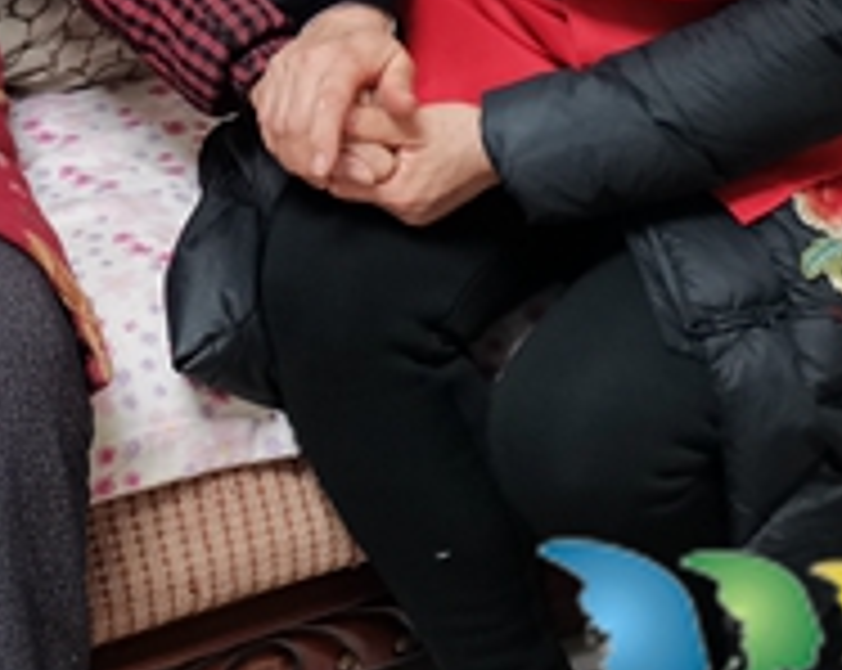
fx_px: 2165
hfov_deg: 21.6
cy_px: -144
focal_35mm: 87
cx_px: 95
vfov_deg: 16.8
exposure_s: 1/33.3
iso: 500
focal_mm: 5.58
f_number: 1.8
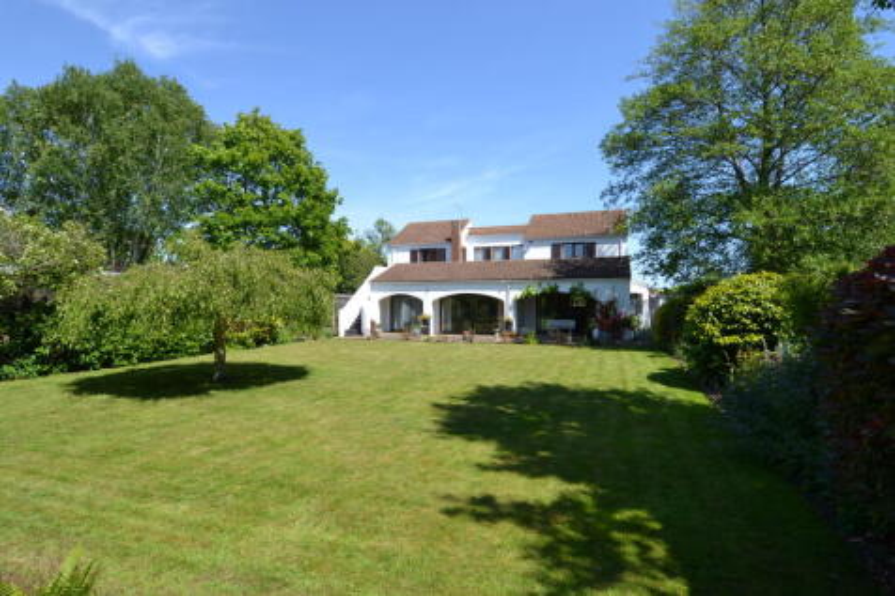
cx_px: 448
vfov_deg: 67.3
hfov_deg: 90.0
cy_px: 298
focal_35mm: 18
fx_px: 447
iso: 100
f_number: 7.1
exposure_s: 1/200
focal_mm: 12
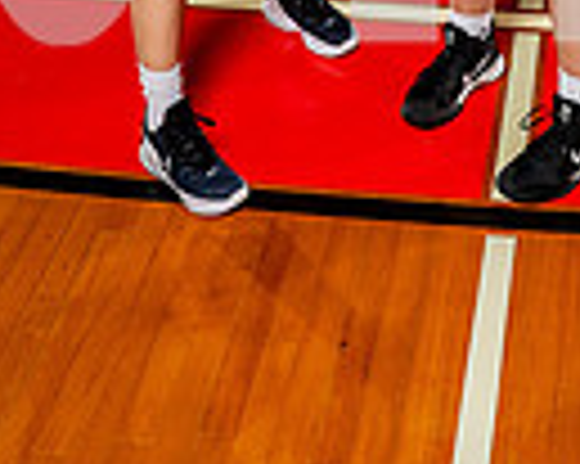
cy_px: -410
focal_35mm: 82
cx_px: 513
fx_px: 1407
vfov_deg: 15.6
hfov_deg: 22.8
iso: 100
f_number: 8
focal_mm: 25
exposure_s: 1/250
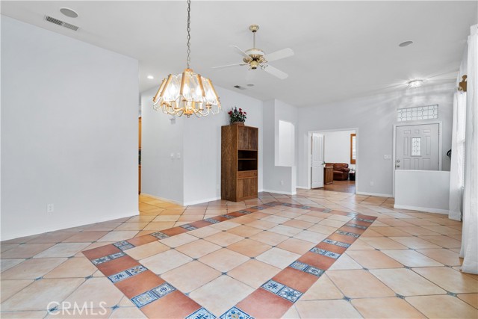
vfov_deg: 73.8
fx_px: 212
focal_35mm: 16
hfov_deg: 96.7
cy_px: 160
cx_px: 239
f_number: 6.3
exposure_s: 1/5
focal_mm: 16
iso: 250
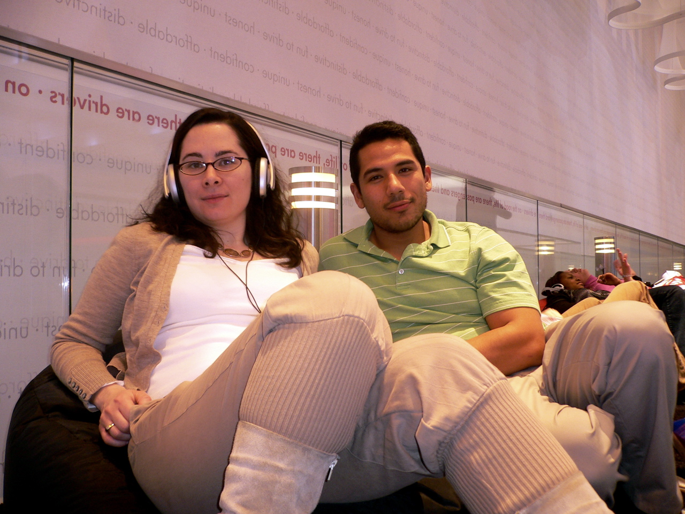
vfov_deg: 40.7
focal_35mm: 35
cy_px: 257
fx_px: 693
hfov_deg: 52.6
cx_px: 342
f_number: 2.8
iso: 100
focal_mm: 5.8
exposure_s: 1/20
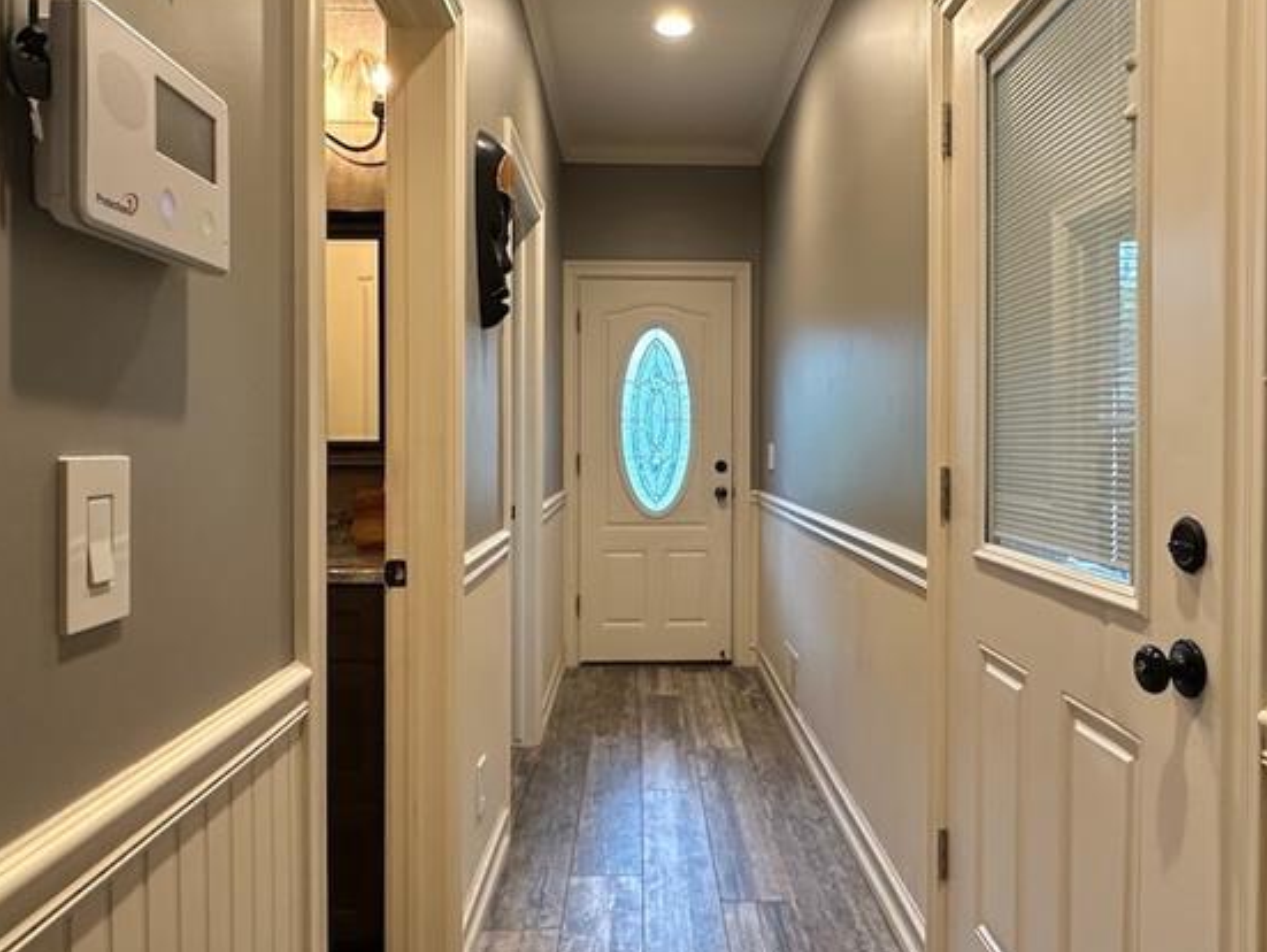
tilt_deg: -0.5
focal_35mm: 26
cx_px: 688
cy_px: 451
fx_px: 952
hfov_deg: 67.2
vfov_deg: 53.1
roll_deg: -0.4
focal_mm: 2.22
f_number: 2.2
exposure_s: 1/60
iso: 250
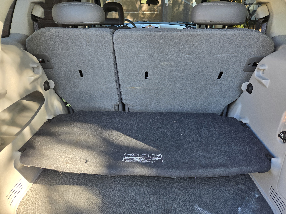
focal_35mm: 23
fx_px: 190
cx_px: 143
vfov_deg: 58.9
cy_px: 107
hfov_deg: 73.9
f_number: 1.8
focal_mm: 5.4
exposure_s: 1/180
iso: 64
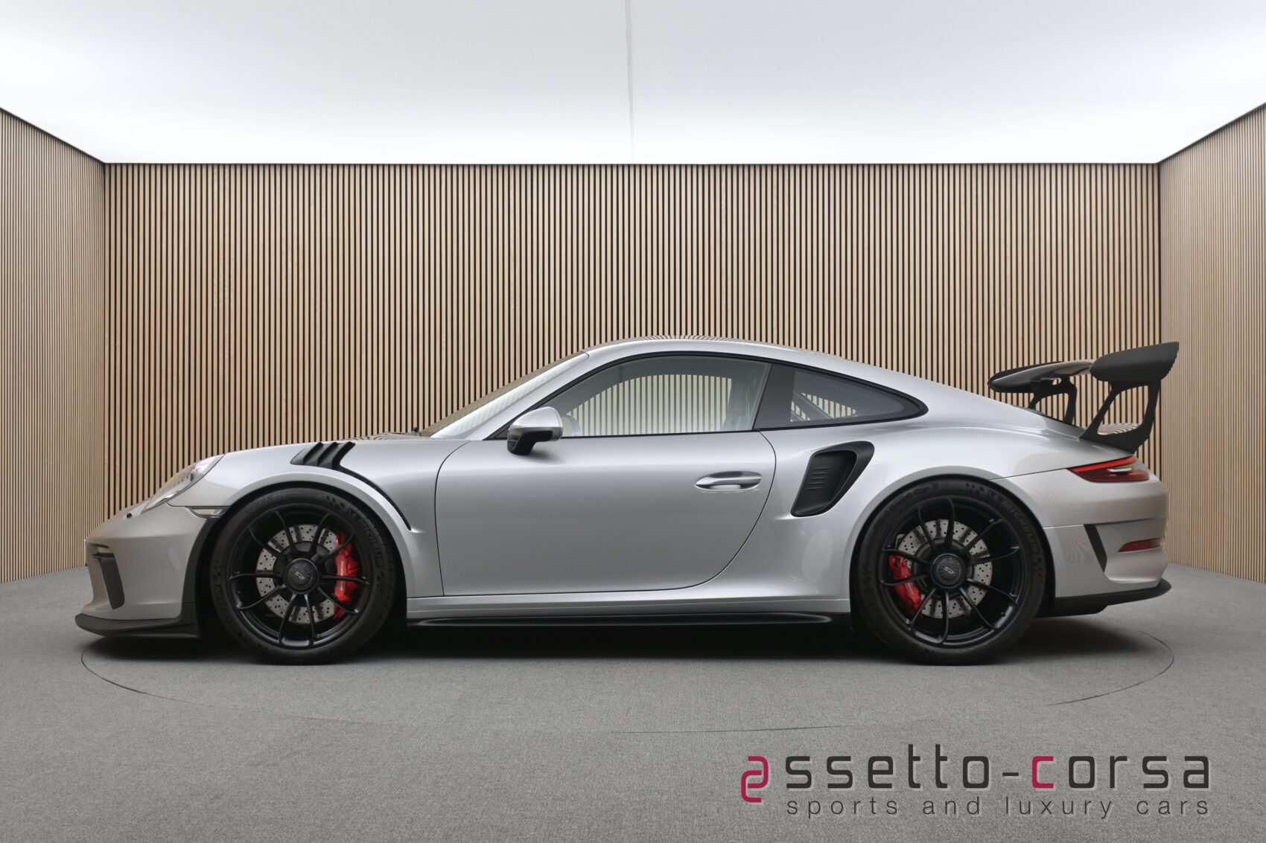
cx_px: 633
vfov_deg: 32.4
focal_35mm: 41
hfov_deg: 47.2
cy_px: 422
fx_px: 1450
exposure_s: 1/40
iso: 500
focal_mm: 27.5
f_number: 4.5
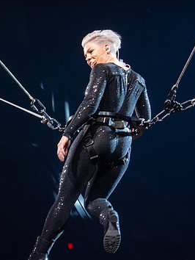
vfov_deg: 13.3
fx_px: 1110
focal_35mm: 148
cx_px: 37
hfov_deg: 10.0
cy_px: 125
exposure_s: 1/200
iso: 800
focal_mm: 30
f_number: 5.6
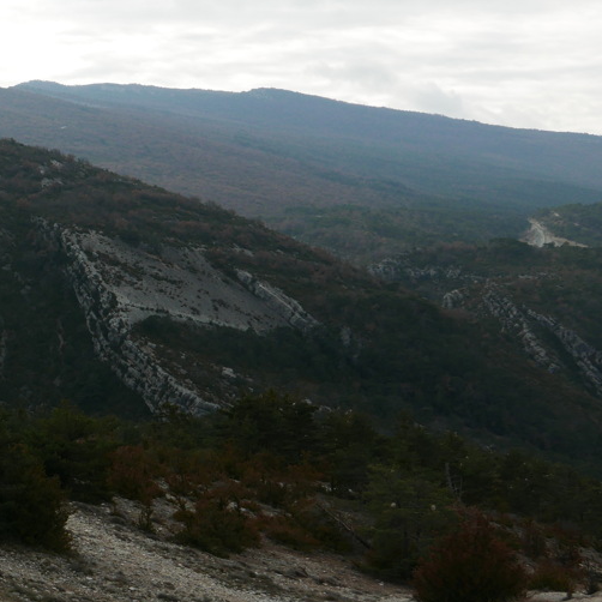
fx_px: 1476
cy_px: 194
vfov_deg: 22.9
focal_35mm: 75
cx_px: -110
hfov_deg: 21.5
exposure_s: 1/640
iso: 200
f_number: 5.6
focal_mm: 16.5
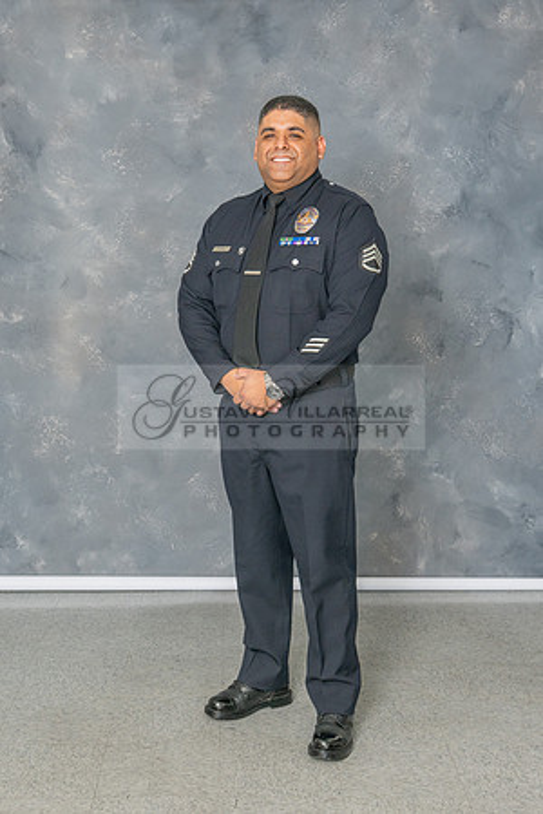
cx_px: 234
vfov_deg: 36.3
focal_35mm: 55
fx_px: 1243
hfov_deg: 24.6
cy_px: 390
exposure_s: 1/200
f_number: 5.6
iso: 200
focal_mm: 32
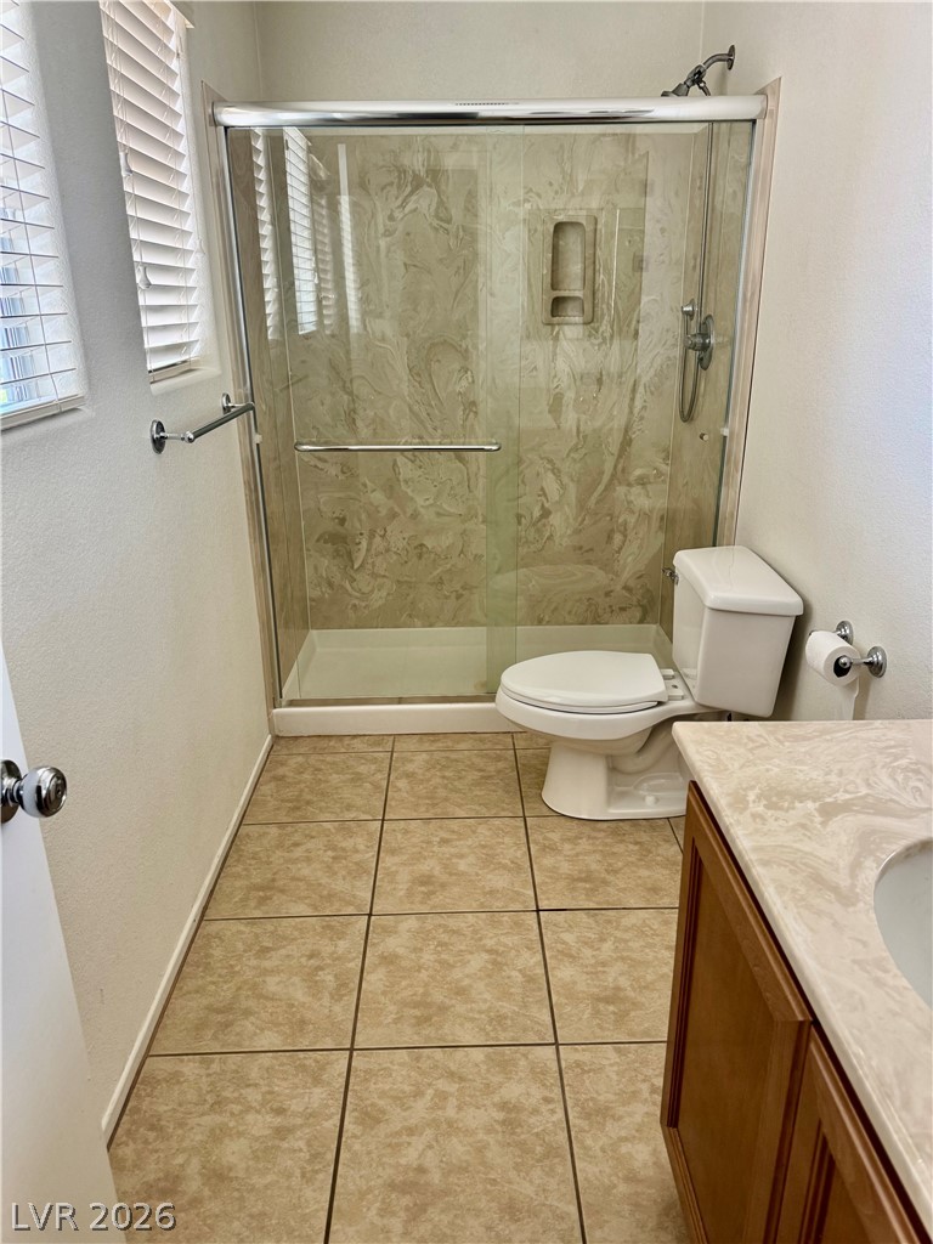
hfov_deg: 56.8
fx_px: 862
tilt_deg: -20.6
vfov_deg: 71.6
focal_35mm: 24
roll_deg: +0.7
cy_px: 622
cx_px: 466
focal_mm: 6.76
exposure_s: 1/93
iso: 200
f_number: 1.78
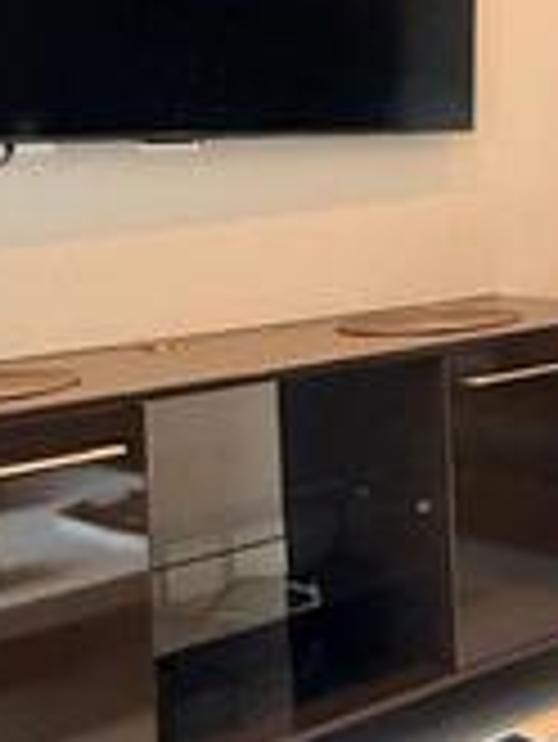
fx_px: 1460
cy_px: 175
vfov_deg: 28.1
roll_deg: +1.7
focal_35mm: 68
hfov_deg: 19.2
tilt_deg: -1.4
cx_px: 819
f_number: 2.2
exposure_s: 1/89
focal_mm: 2.22
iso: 400
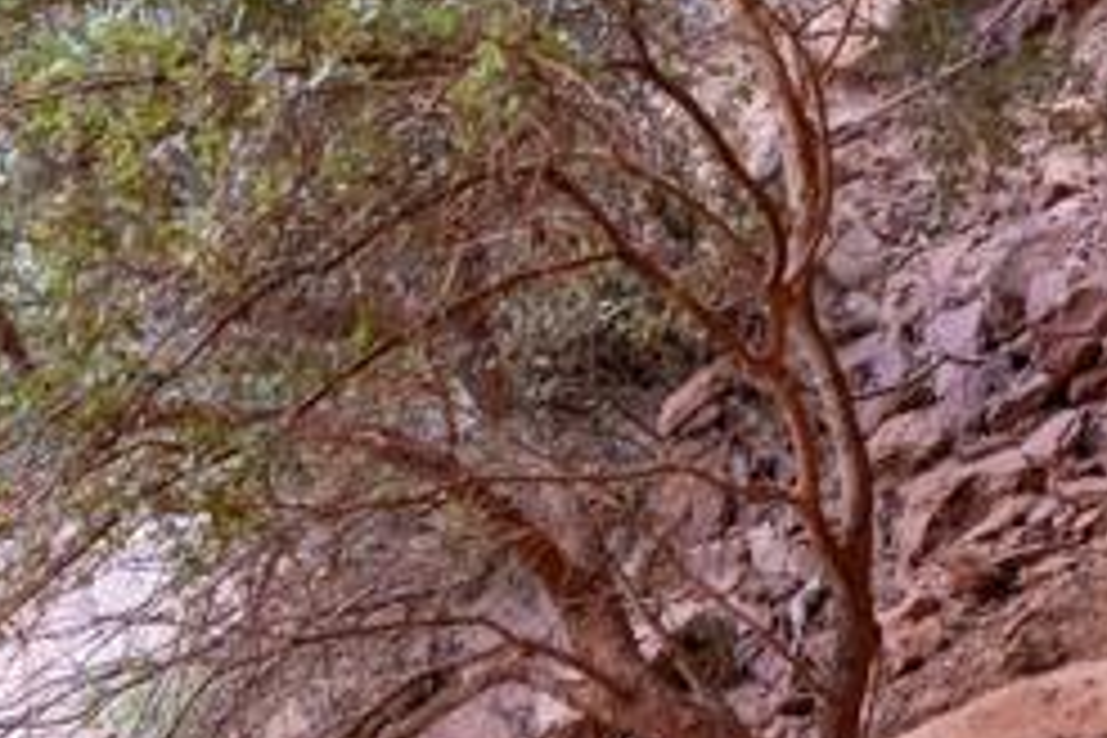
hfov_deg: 13.0
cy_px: -1026
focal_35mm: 156
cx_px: 1022
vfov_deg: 8.1
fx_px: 4797
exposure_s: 1/160
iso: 1600
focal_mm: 20
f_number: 3.5
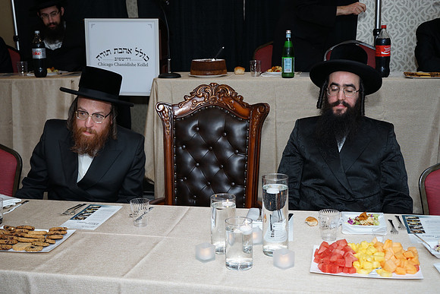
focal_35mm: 46
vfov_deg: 29.3
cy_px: 147
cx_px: 220
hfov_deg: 42.7
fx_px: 562
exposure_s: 1/125
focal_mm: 46
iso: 640
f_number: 6.3
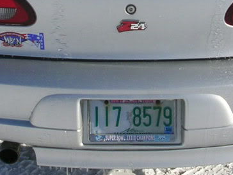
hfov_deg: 18.4
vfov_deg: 13.6
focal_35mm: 107
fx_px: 720
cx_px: 133
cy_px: -17
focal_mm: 5.8
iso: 50
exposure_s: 1/358
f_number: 5.6
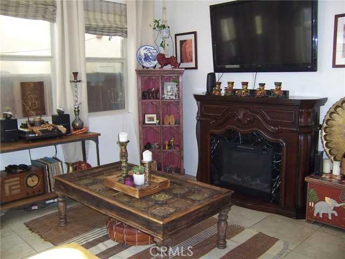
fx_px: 329
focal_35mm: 33
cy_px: 130
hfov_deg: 55.4
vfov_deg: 42.9
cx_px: 172
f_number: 2.8
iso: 140
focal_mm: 5.5
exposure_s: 1/60
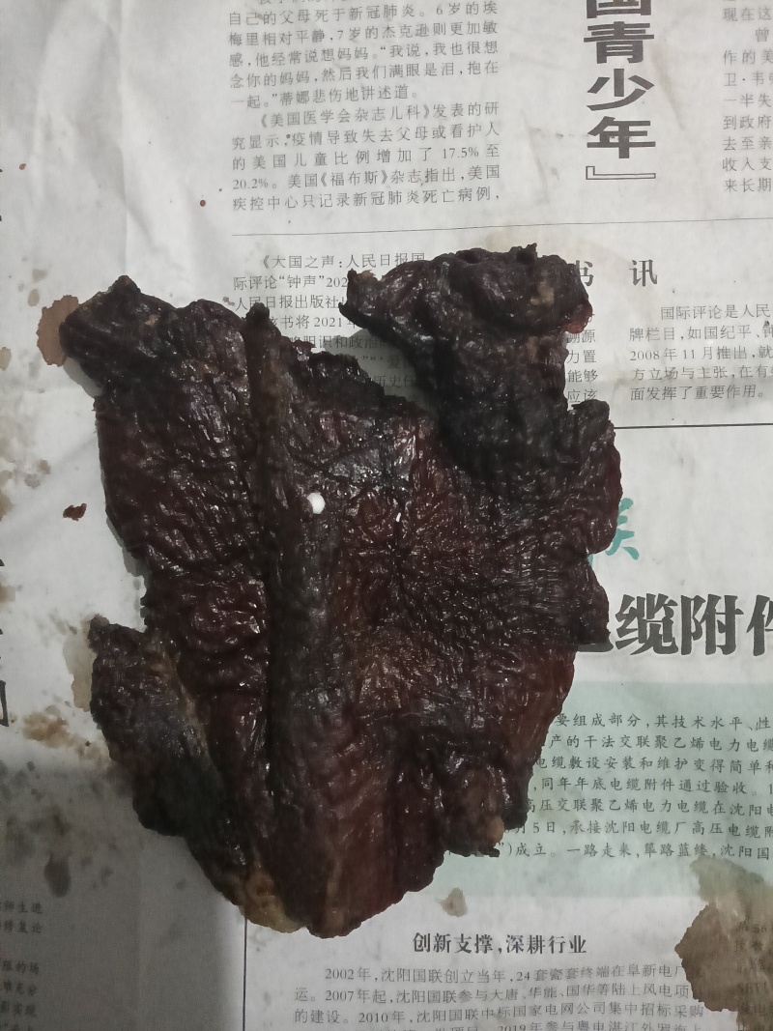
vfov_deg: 65.3
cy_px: 516
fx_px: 804
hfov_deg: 51.3
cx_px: 386
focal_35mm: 27
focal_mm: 3.61
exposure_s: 1/100
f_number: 1.8
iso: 6400
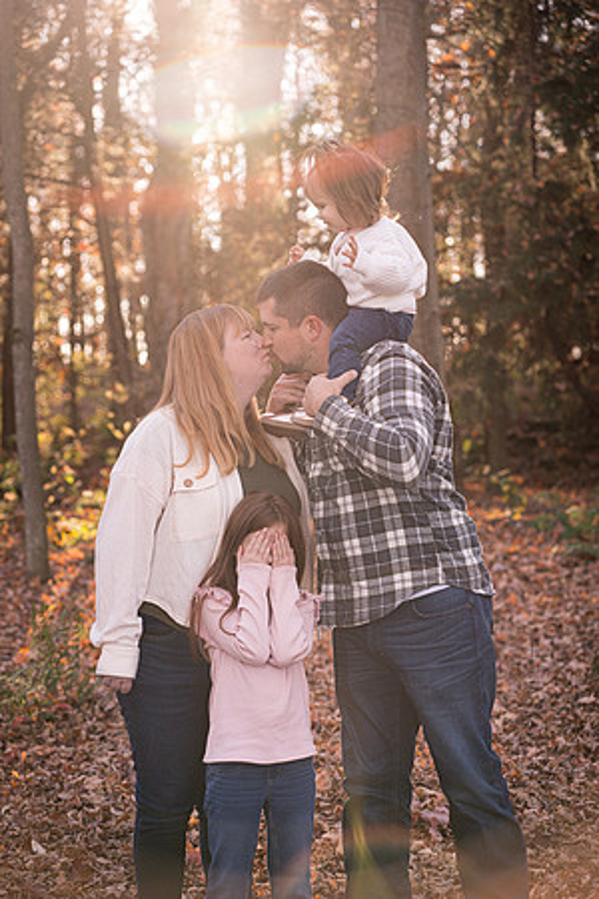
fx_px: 2121
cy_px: 450
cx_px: 300
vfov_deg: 23.9
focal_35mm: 85
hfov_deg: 16.1
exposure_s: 1/250
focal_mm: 85
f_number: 4
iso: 320
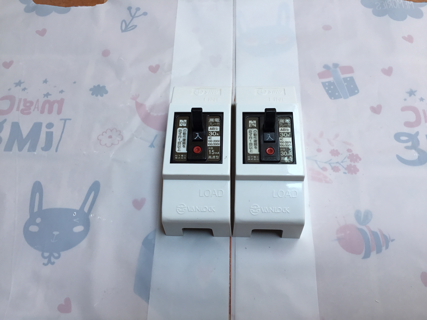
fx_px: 382
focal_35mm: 31
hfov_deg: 58.4
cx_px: 214
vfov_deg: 45.4
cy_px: 160
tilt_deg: -64.1
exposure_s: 1/280
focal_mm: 3.3
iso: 25
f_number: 2.4
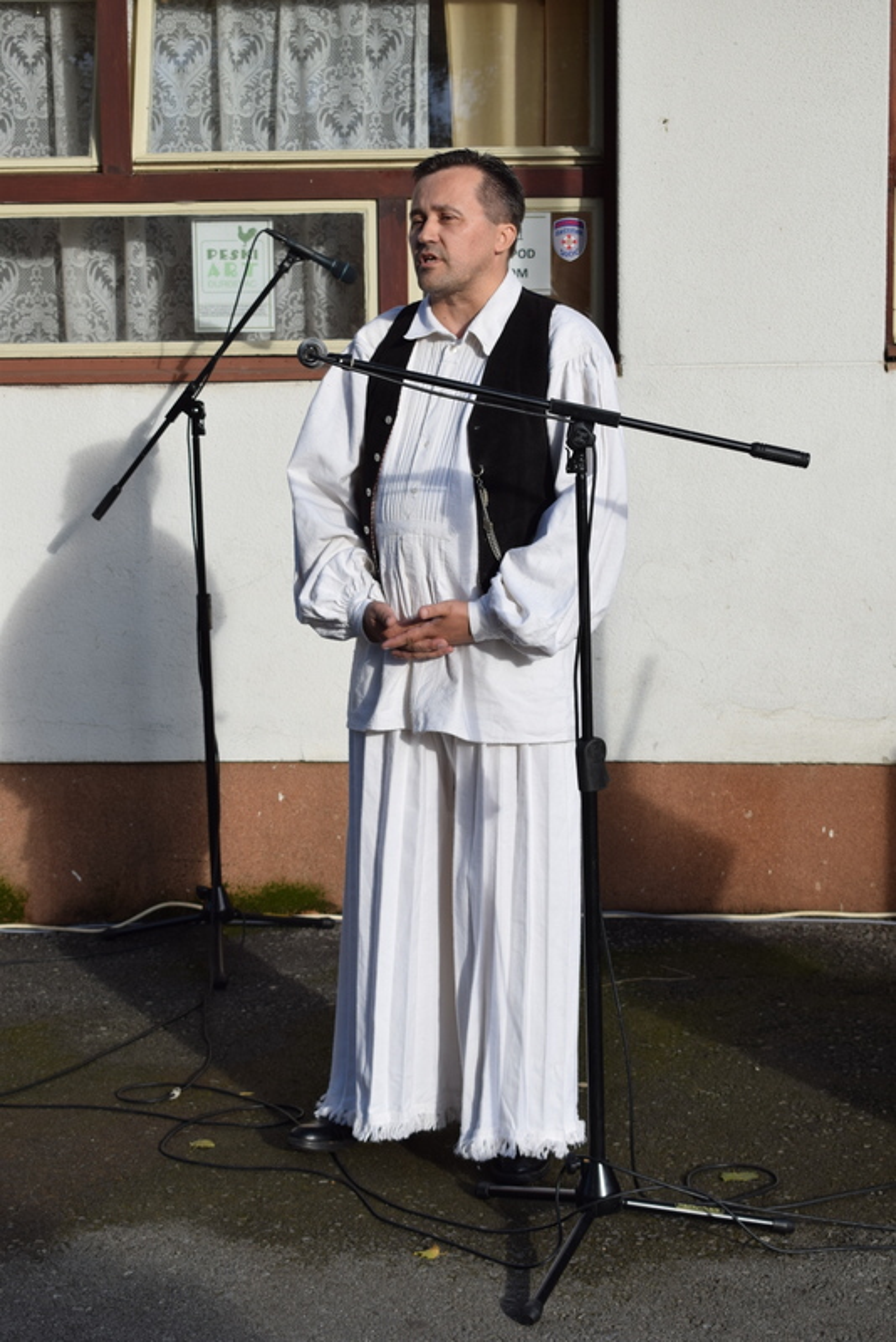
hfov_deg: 19.7
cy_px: 671
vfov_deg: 29.2
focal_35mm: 69
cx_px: 448
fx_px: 2574
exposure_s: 1/320
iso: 200
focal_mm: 46
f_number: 7.1
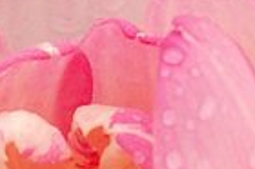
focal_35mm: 605
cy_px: 317
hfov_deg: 3.4
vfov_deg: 2.3
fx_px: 4278
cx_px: 122
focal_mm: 55
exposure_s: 1/320
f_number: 9
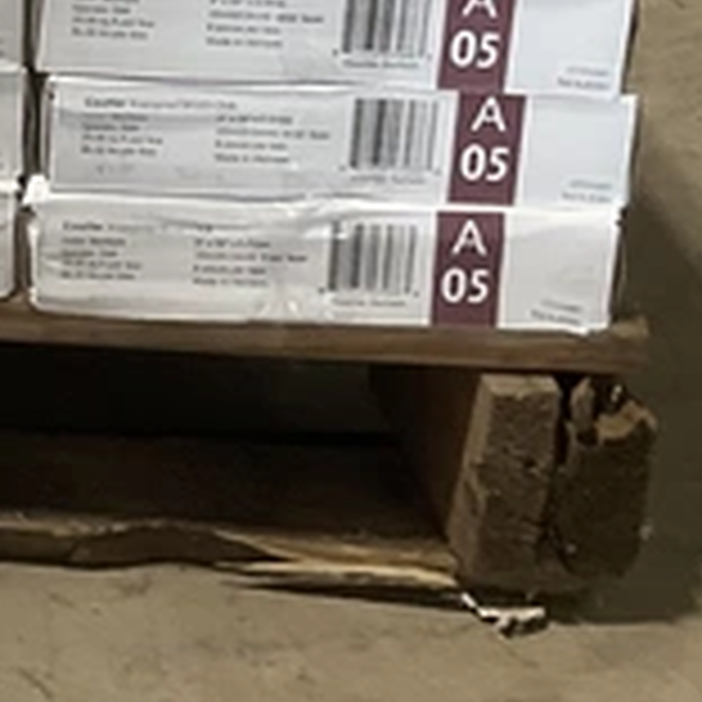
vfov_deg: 13.7
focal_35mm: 123
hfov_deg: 12.9
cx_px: -562
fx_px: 2822
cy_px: -178
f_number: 1.8
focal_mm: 3
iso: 64
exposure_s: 1/60
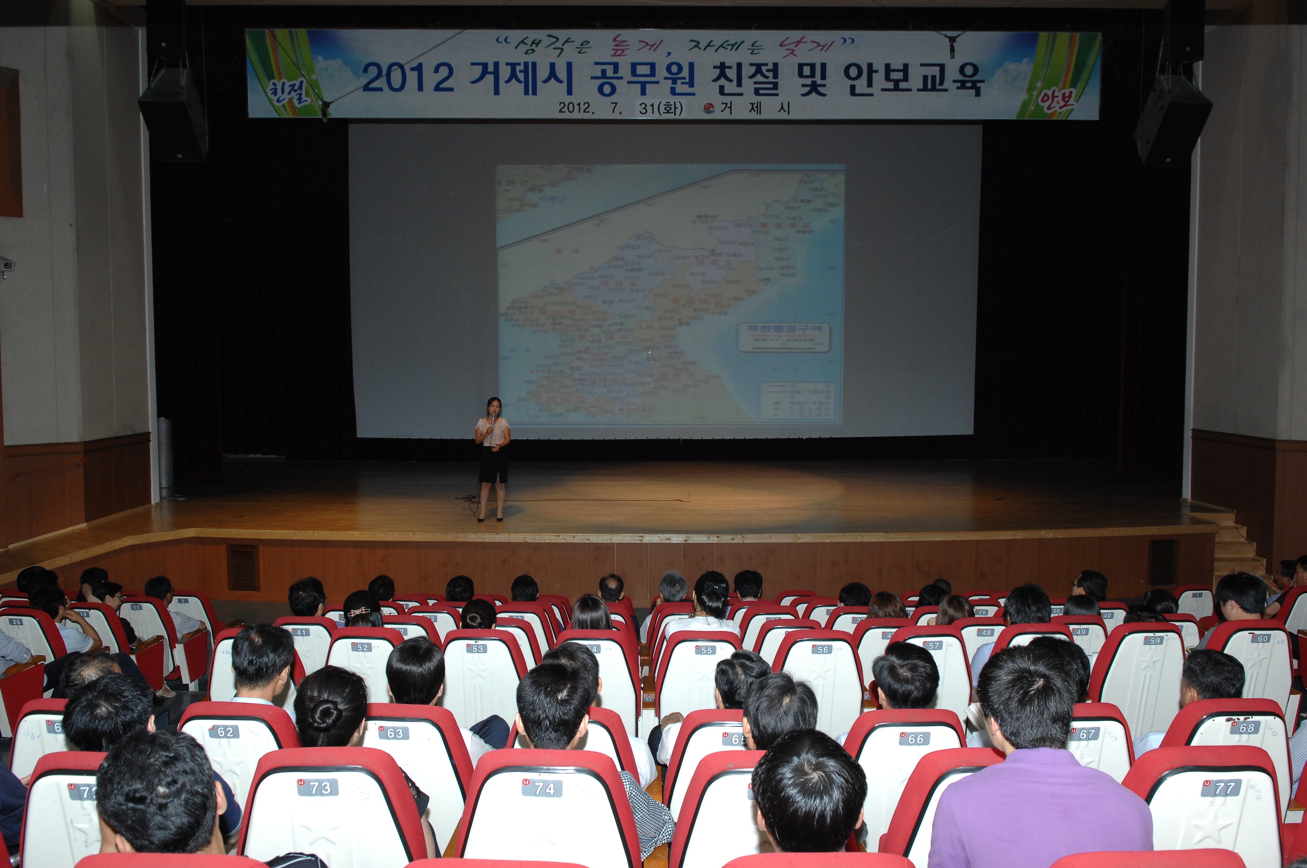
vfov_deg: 43.5
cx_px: 654
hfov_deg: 62.0
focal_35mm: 30
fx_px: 1088
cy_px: 434
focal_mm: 20
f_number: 5.6
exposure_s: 1/60
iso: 400
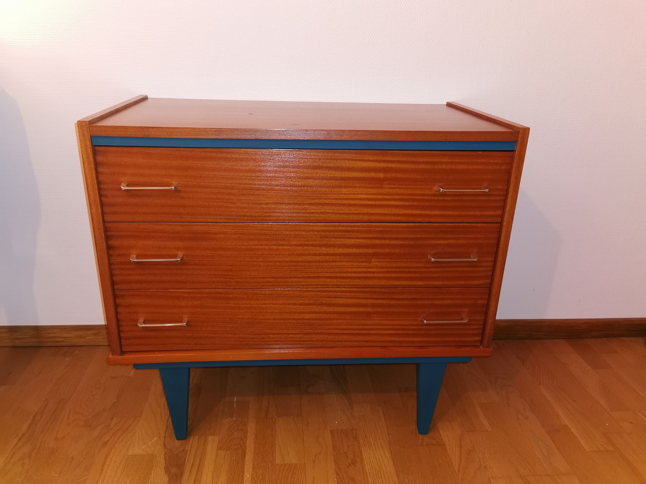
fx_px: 504
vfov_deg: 51.4
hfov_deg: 65.3
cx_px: 323
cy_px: 242
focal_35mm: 27
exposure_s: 1/50
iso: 320
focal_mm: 5.56
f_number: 1.6
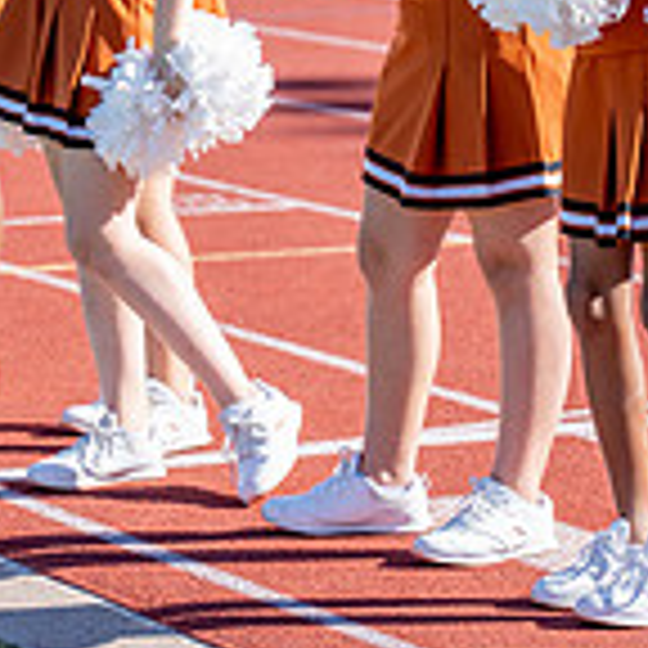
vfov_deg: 6.6
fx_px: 5549
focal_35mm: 262
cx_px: 352
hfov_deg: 6.7
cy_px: -101
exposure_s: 1/1250
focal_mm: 70
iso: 100
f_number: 2.8
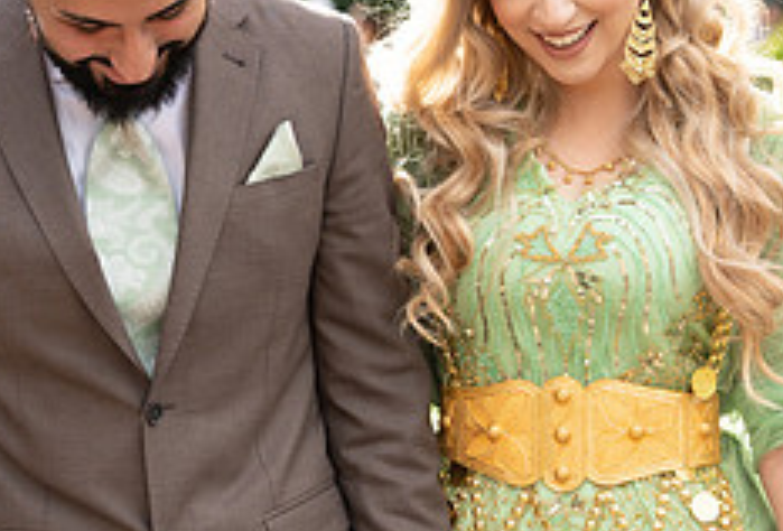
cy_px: 263
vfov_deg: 6.0
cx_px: 509
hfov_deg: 8.9
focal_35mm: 231
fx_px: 5051
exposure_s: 1/250
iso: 100
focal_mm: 81
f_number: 4
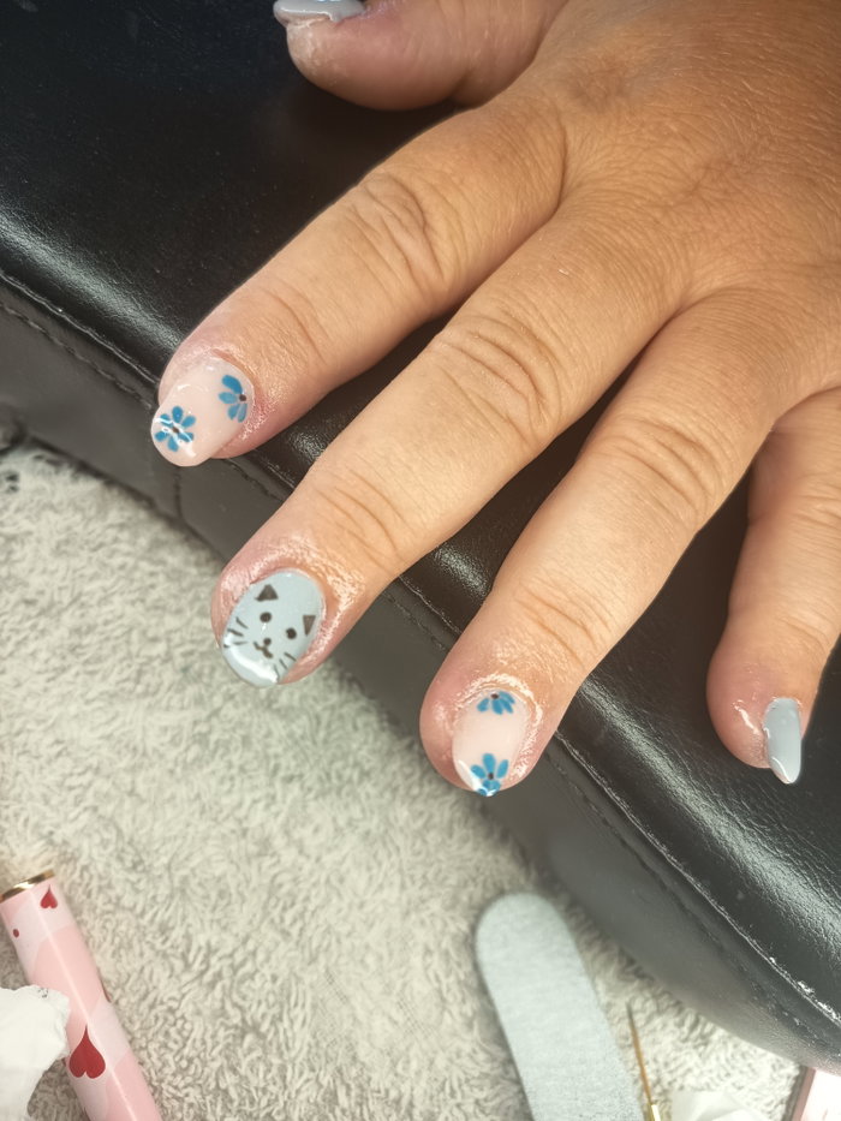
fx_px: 777
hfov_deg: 56.8
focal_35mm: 24
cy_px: 560
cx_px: 420
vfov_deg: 71.6
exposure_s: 1/100
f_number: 1.7
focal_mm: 5.24
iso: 288
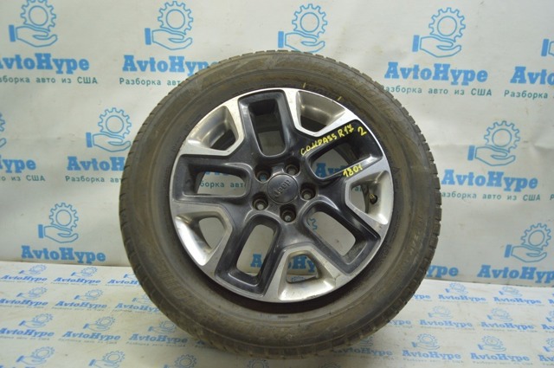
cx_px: 277
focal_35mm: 30
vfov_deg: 43.5
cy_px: 184
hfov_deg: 62.0
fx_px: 461
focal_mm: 20
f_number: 3.5
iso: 400
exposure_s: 1/40
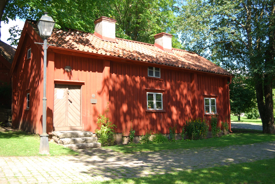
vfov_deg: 38.5
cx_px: 138
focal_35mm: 34
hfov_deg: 55.0
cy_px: 92
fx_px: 264
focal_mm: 23
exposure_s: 1/125
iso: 100
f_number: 3.8
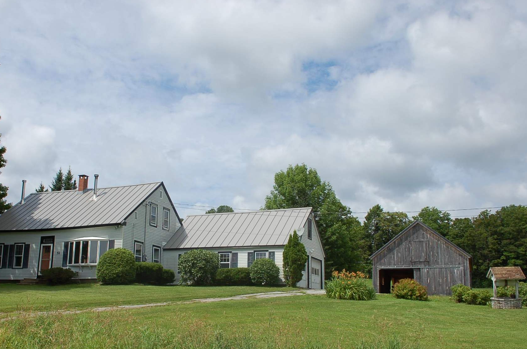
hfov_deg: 48.3
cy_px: 195
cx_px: 216
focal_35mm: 40
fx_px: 584
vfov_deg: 33.2
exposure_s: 1/400
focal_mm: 22
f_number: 10
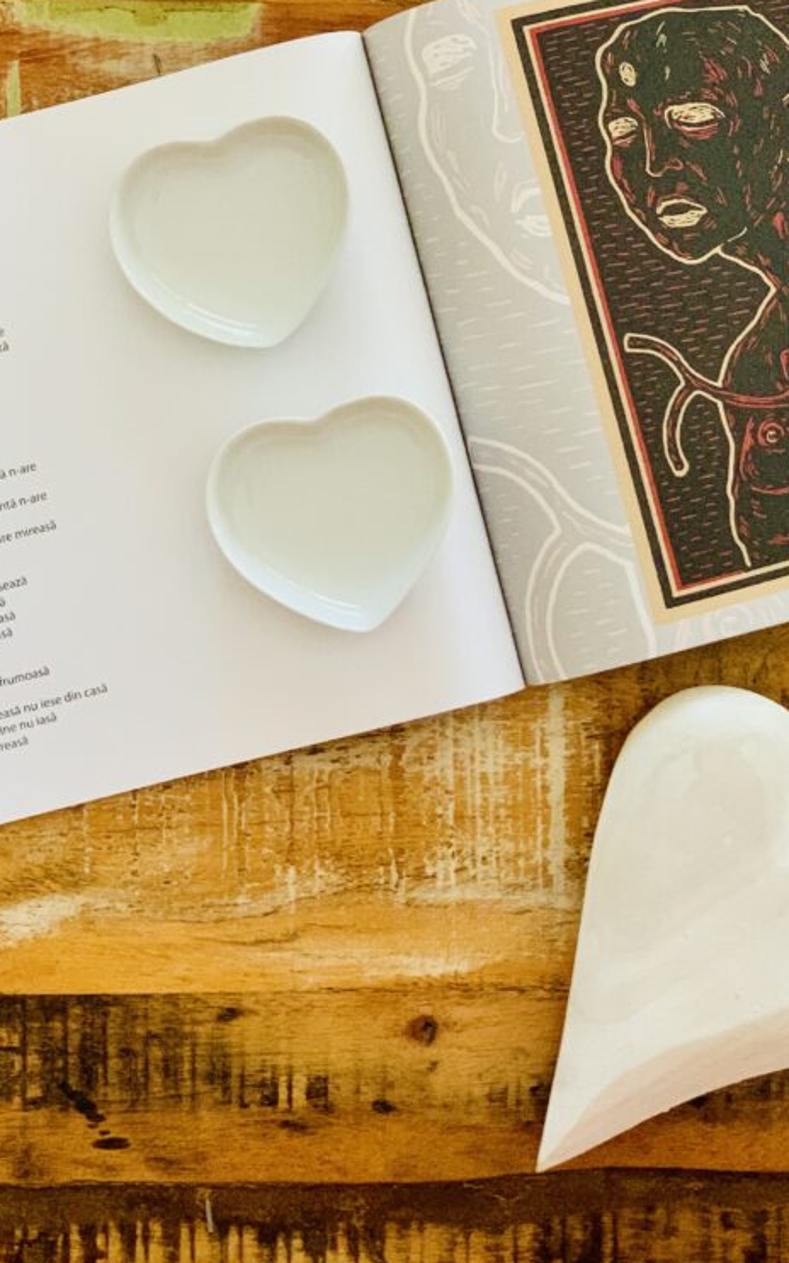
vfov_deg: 27.0
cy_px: 442
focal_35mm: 76
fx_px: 2616
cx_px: 437
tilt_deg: -85.3
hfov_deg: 17.1
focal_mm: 6
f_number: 2.4
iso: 200
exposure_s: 1/60
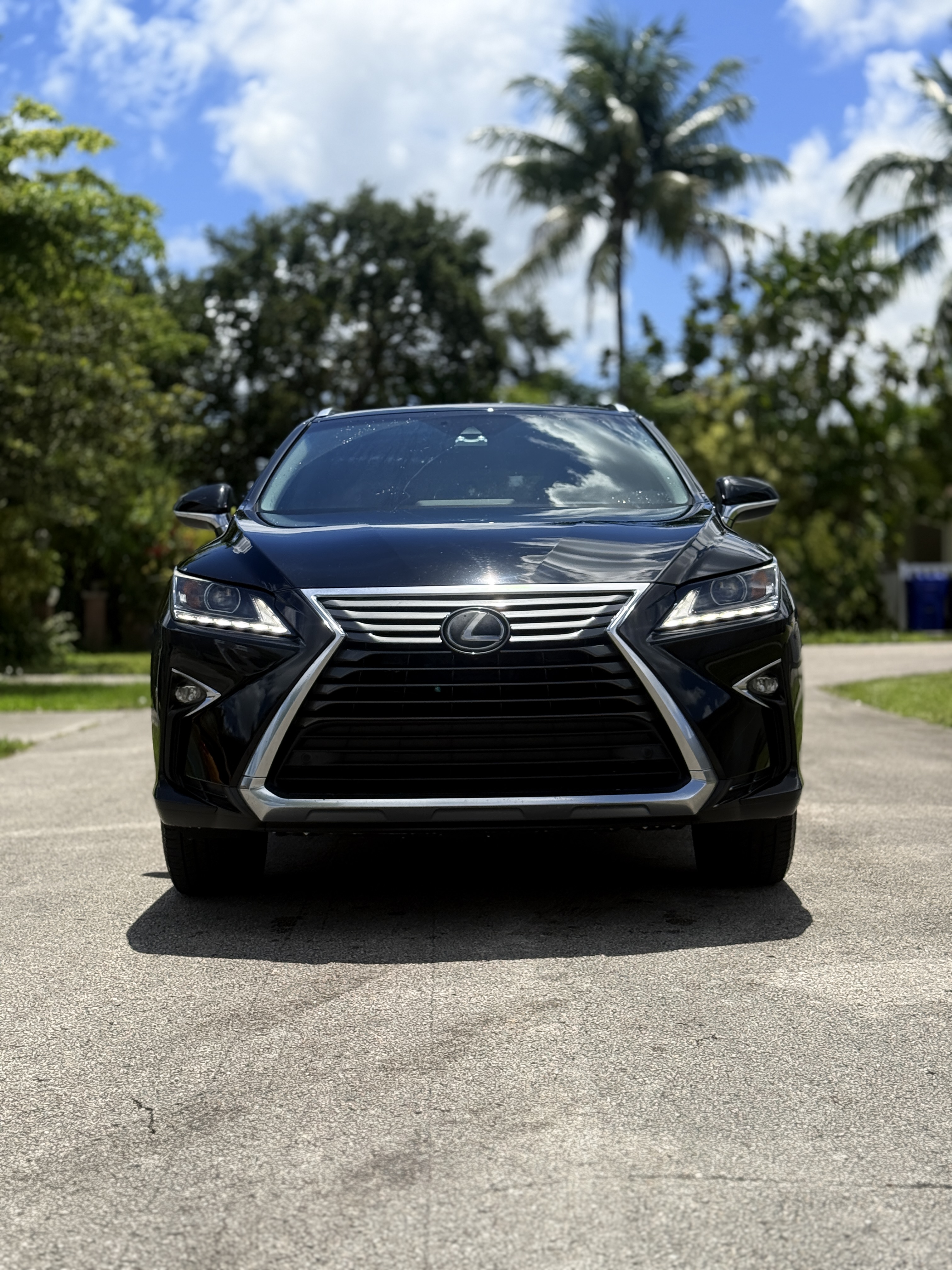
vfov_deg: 39.7
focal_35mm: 48
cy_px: 635
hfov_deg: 30.3
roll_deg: -0.6
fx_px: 1760
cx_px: 476
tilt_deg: -0.8
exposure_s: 1/7143
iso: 100
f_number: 1.78
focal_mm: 6.76
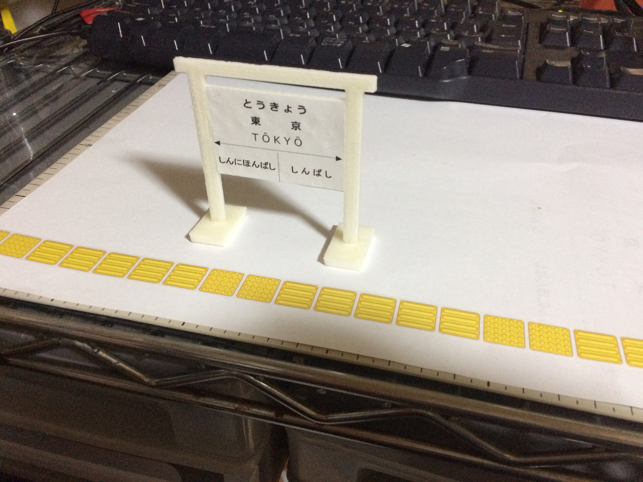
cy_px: 241
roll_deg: +1.8
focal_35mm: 29
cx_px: 322
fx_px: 539
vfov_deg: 48.2
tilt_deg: -38.6
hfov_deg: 61.7
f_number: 2.2
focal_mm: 4.15
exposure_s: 1/30
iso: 320
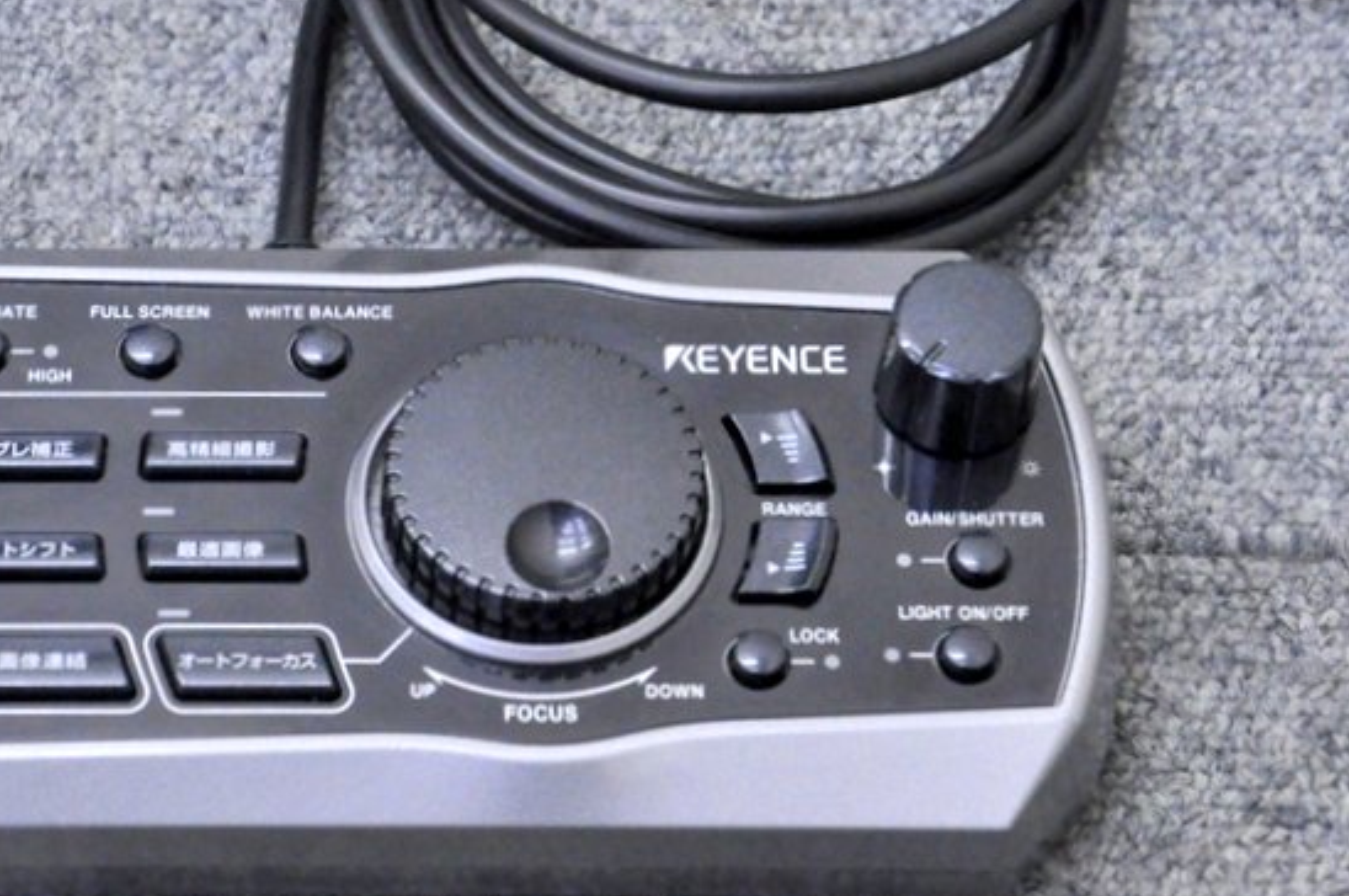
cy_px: 251
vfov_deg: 7.4
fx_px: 6917
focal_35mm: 185
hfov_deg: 11.1
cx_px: 389
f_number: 10
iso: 3200
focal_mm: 75
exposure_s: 1/100
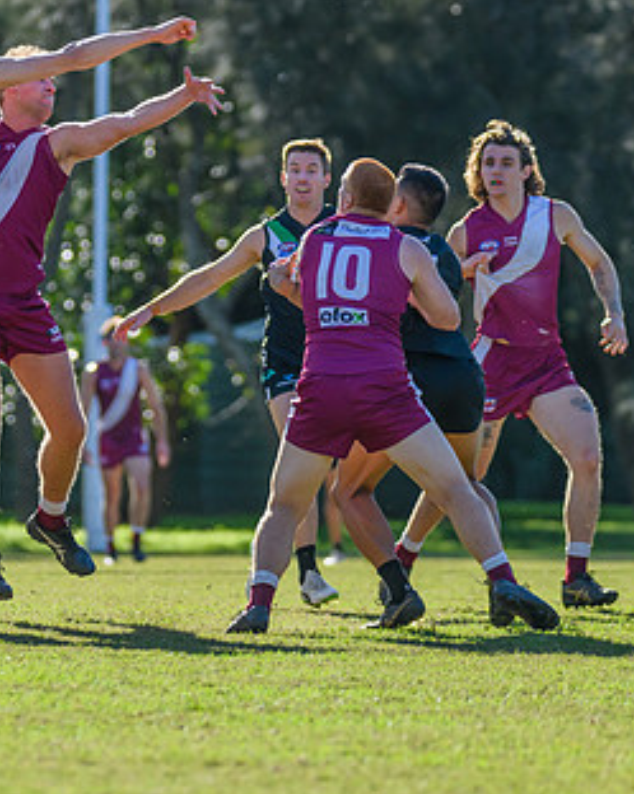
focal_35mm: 459
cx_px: 96
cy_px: 244
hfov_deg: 3.4
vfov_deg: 4.2
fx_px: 10782
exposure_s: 1/2500
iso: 800
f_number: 4
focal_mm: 220
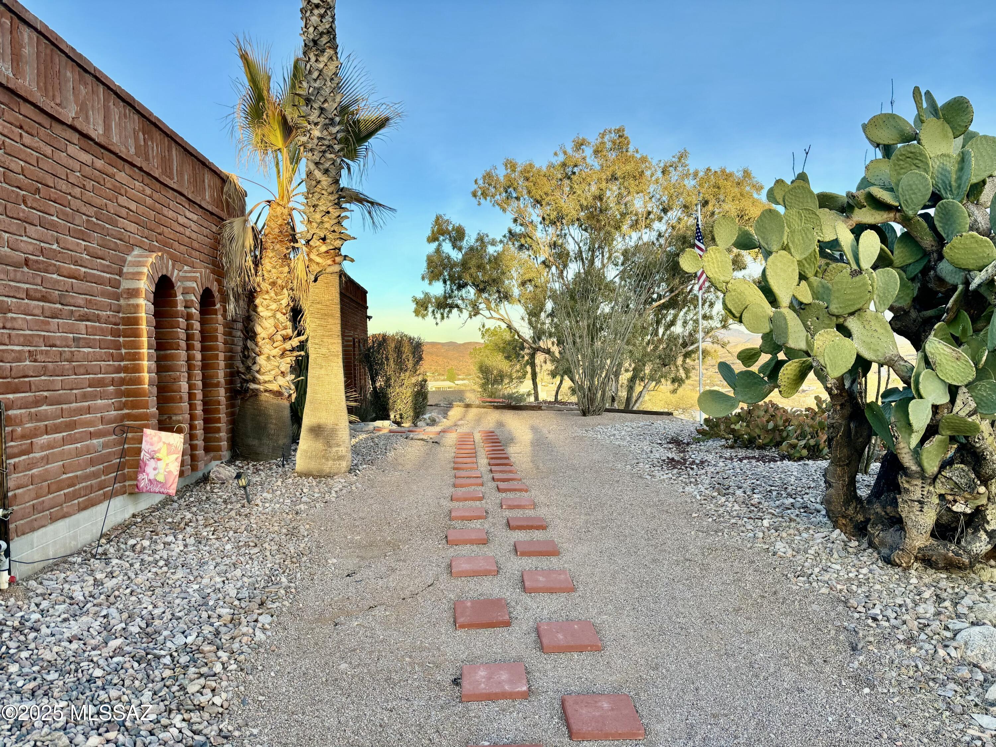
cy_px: 374
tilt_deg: -1.7
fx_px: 748
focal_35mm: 26
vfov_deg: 53.1
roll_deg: +1.3
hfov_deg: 67.3
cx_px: 498
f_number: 1.6
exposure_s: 1/533
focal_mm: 5.96
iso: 50
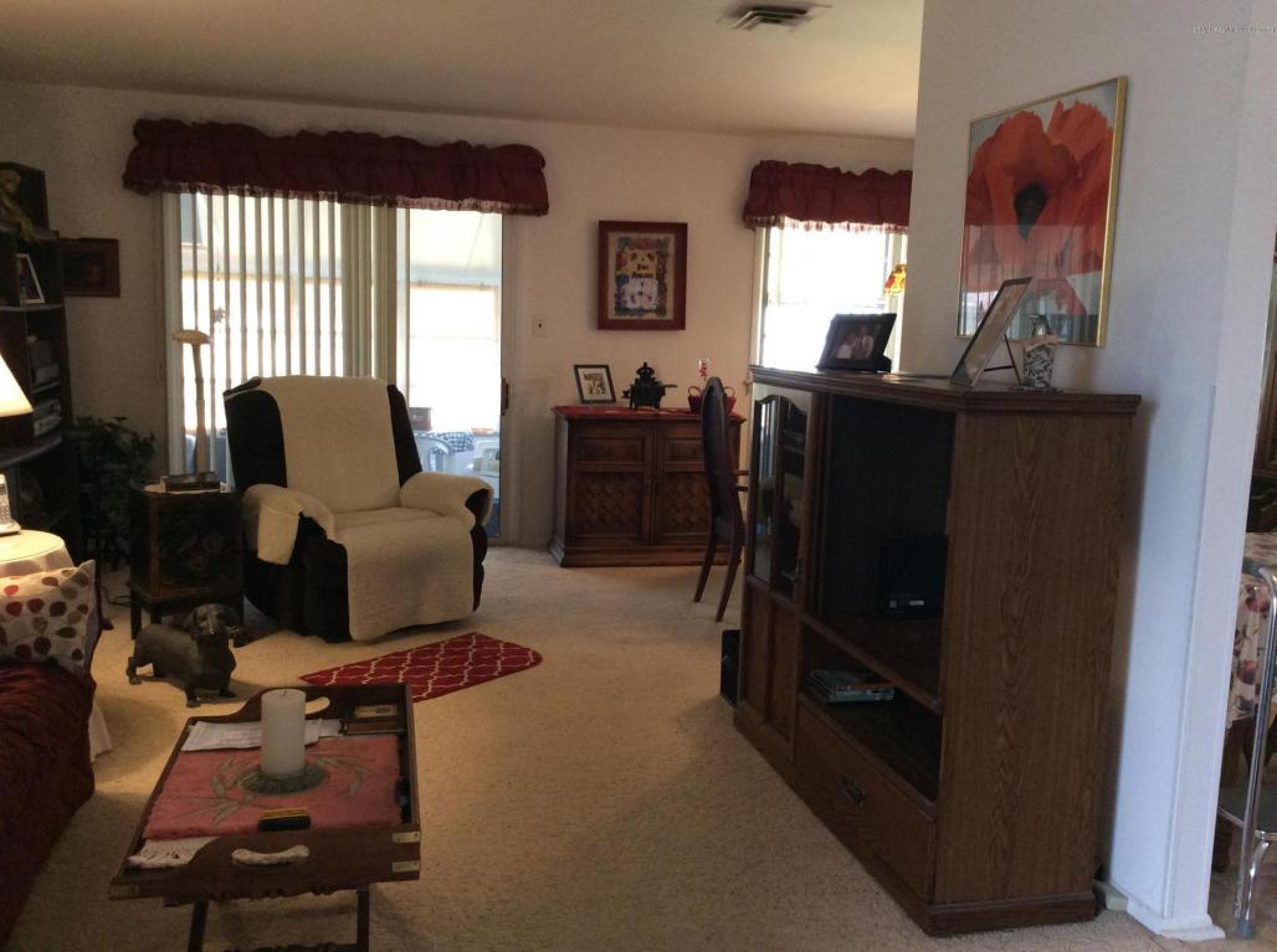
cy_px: 476
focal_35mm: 32
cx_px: 638
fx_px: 1178
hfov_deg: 56.9
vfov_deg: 44.0
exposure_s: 1/24
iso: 125
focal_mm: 3.3
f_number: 2.4
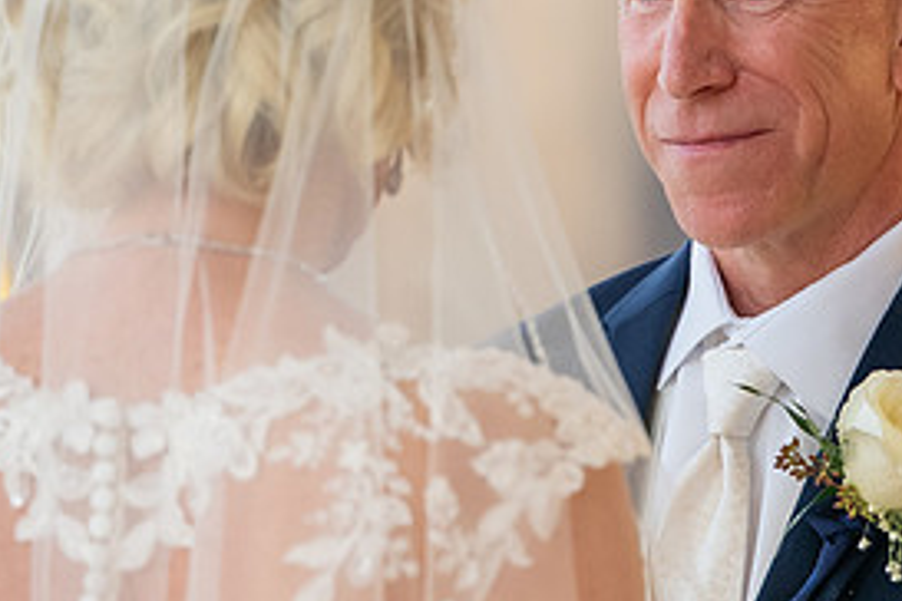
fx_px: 12878
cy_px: 176
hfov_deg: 4.0
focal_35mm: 514
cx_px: 623
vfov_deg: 2.7
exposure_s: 1/250
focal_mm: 180
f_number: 3.2
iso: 800
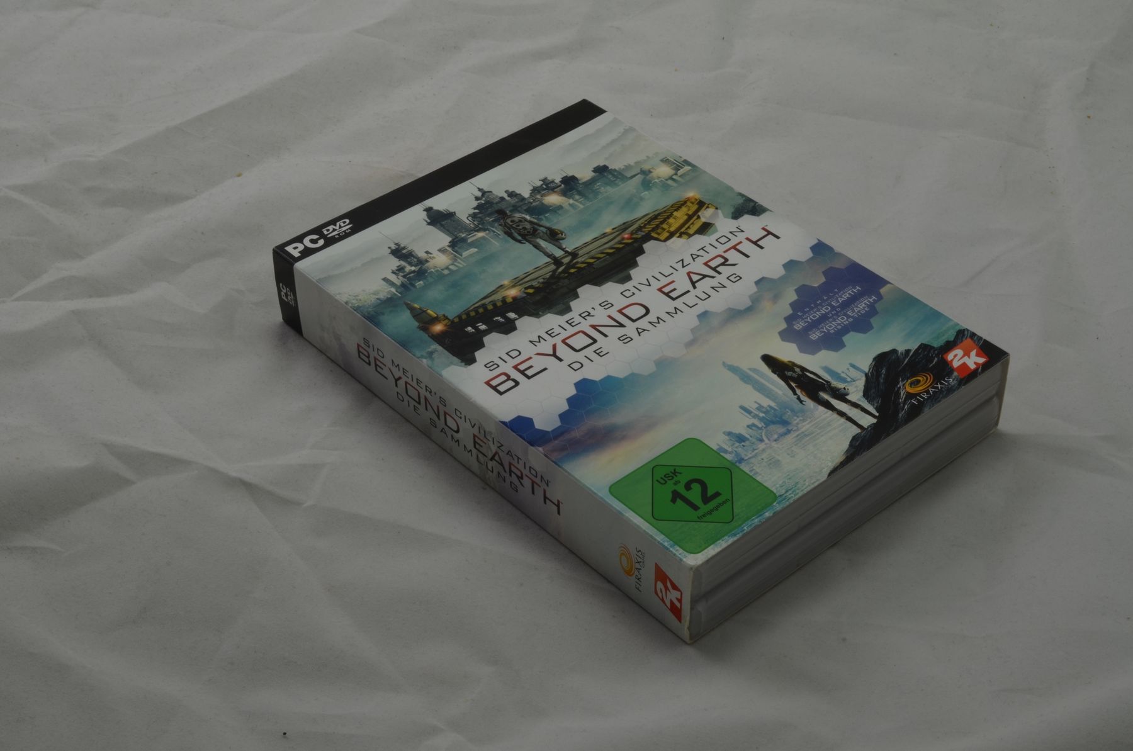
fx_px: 1885
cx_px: 566
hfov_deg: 33.5
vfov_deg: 22.5
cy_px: 376
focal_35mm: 60
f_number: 20
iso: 100
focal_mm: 40
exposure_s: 1/3
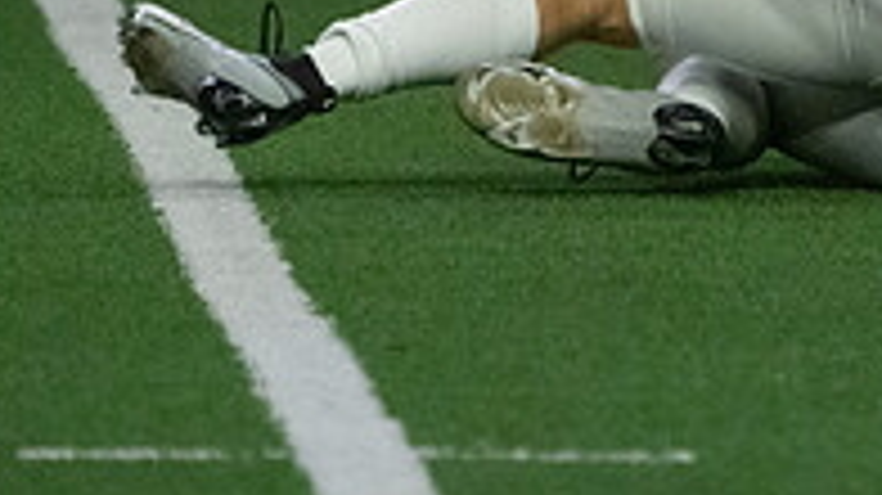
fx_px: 37446
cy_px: -365
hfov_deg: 1.3
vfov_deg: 0.8
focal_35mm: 1602
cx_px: 843
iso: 12800
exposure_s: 1/1250
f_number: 5.6
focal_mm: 400
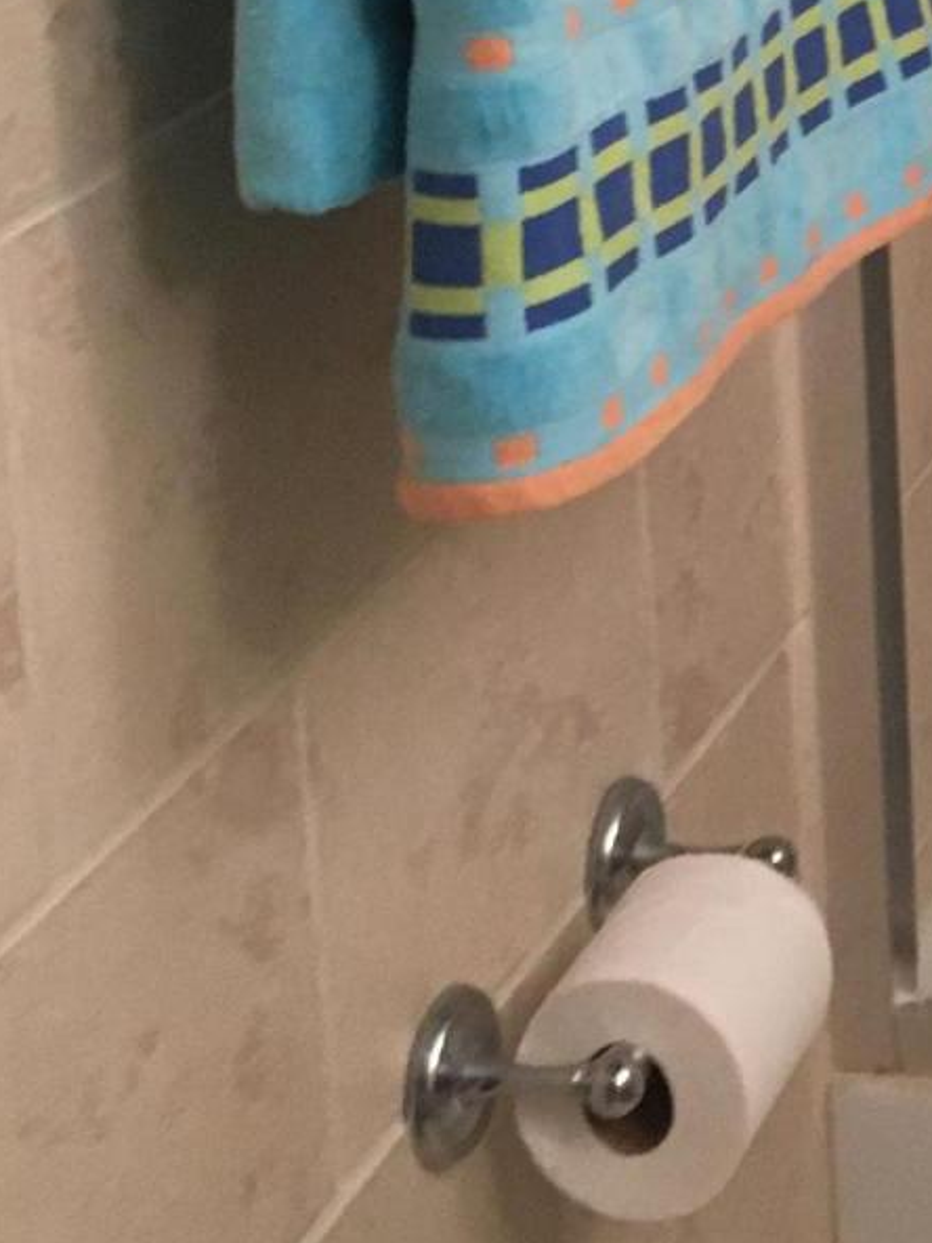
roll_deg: +0.6
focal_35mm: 98
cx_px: 1528
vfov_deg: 19.5
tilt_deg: -13.7
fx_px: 3518
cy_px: 23
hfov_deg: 13.9
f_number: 2.2
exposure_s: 1/30
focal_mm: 4.15
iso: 125
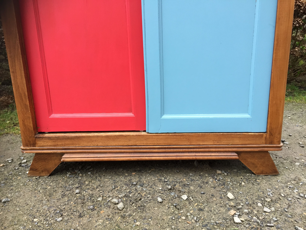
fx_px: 256
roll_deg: +1.3
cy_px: 115
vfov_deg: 48.2
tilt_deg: -12.1
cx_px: 153
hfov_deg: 61.7
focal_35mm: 29
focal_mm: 4.15
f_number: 2.2
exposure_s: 1/120
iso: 40
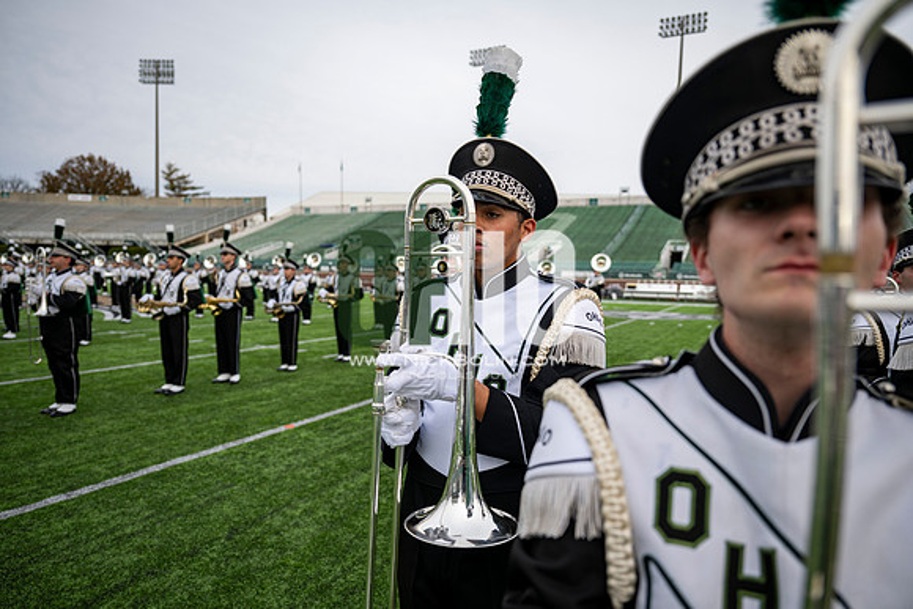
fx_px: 609
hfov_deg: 73.7
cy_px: 304
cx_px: 456
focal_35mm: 24
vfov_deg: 53.2
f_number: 2.8
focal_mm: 24
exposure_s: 1/500
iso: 125
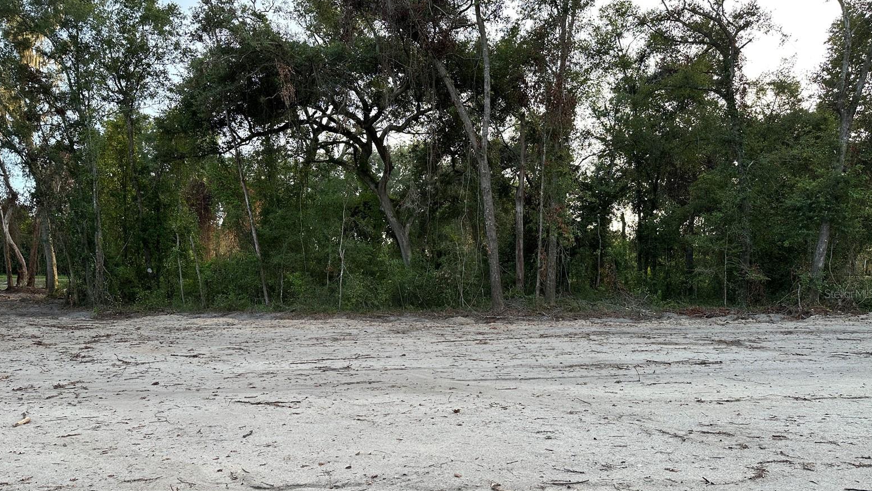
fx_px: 624
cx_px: 427
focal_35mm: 27
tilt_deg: -2.0
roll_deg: -0.2
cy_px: 293
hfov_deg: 69.8
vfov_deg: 42.7
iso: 80
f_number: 1.78
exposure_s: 1/335
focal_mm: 6.86
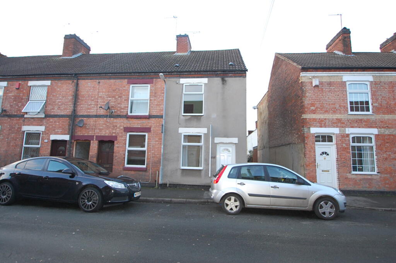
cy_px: 132
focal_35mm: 18
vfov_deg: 67.3
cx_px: 198
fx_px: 198
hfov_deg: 90.0
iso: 800
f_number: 4
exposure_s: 1/125
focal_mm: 12
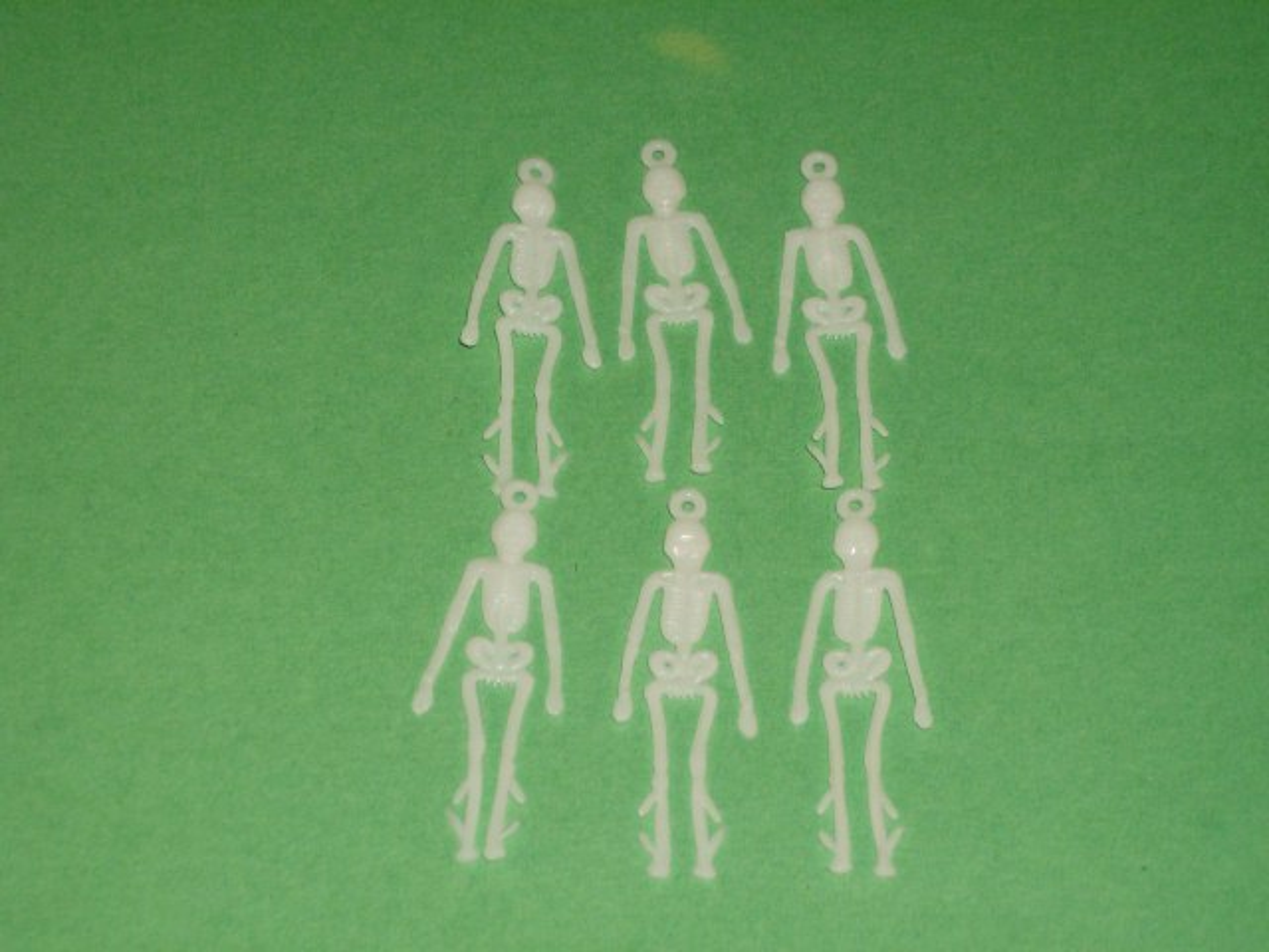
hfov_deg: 19.6
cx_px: 634
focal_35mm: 100
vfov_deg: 14.8
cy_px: 476
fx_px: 3666
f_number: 4.6
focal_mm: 16.6
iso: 200
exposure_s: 1/113
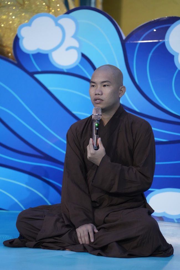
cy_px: 135
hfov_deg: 12.5
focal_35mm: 110
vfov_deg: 18.6
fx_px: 825
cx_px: 90
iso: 4000
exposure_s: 1/125
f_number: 2.8
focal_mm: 110
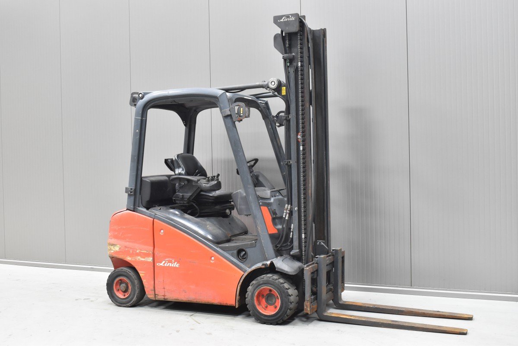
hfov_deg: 47.9
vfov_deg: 33.0
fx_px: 583
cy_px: 173
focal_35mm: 40
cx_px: 259
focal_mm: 27
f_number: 6.3
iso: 1250
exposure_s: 1/13
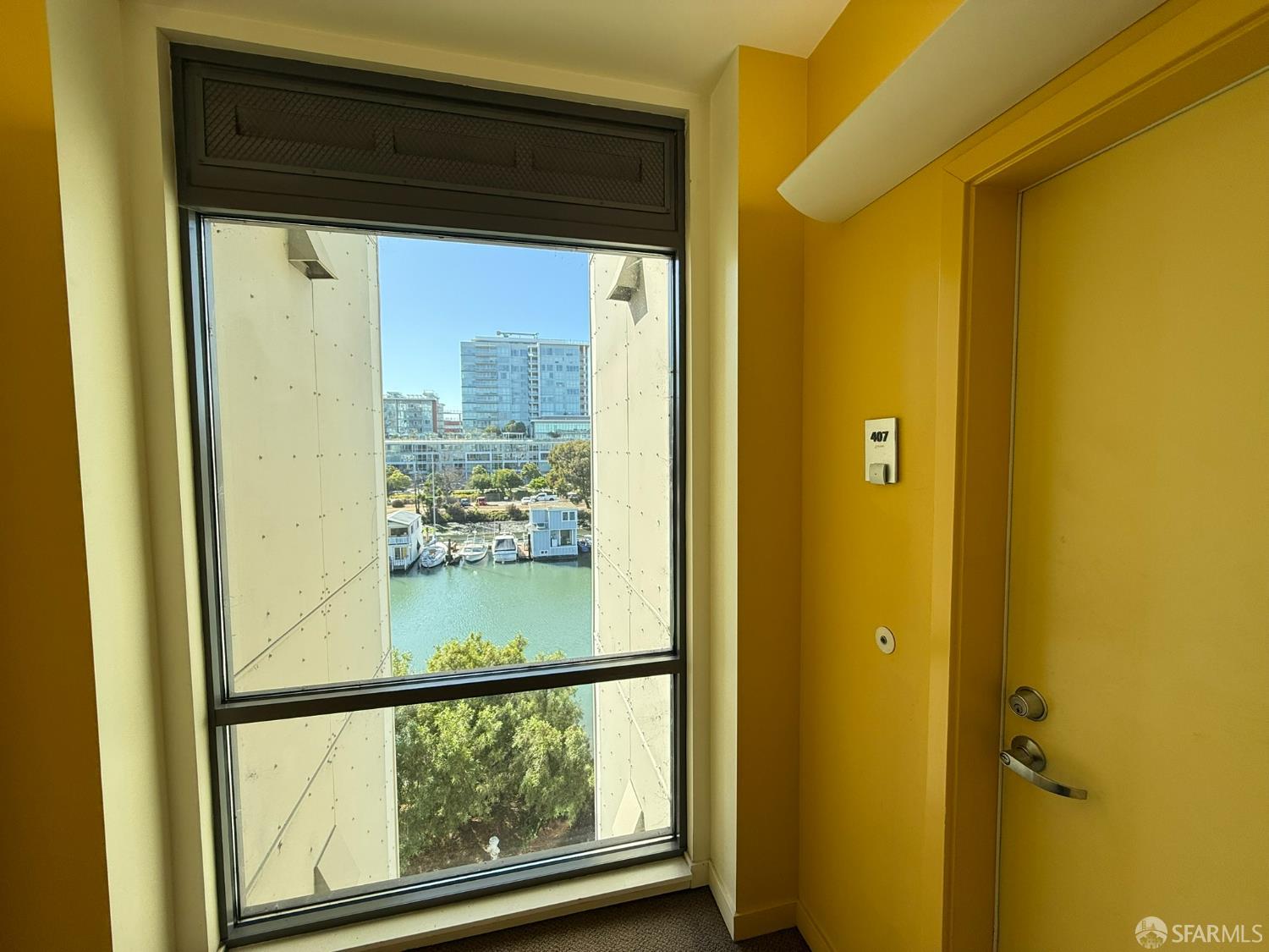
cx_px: 634
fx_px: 513
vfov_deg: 85.7
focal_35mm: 14
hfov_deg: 102.1
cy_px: 476
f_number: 2.2
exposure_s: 1/323
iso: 64
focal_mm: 2.22
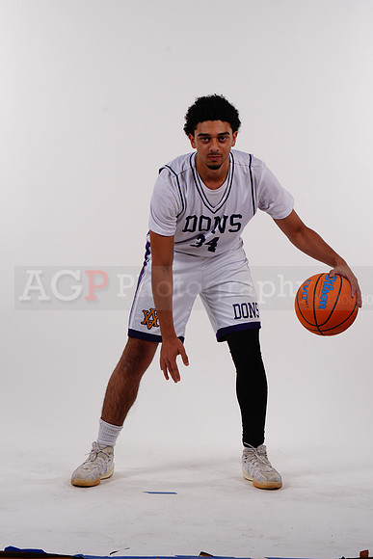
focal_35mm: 132
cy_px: 280
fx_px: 2050
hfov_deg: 10.4
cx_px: 186
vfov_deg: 15.5
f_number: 10
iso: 200
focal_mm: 132
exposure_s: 1/500
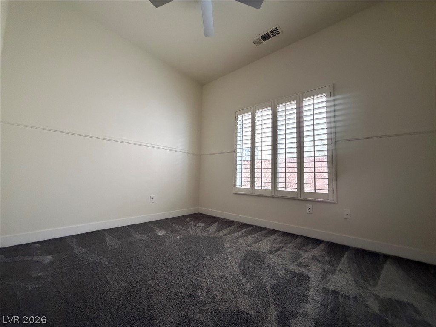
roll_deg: -1.3
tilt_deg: +5.1
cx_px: 218
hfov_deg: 102.1
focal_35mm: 14
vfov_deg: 85.7
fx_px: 176
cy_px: 164
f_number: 2.2
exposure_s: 1/60
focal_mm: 2.22
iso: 640
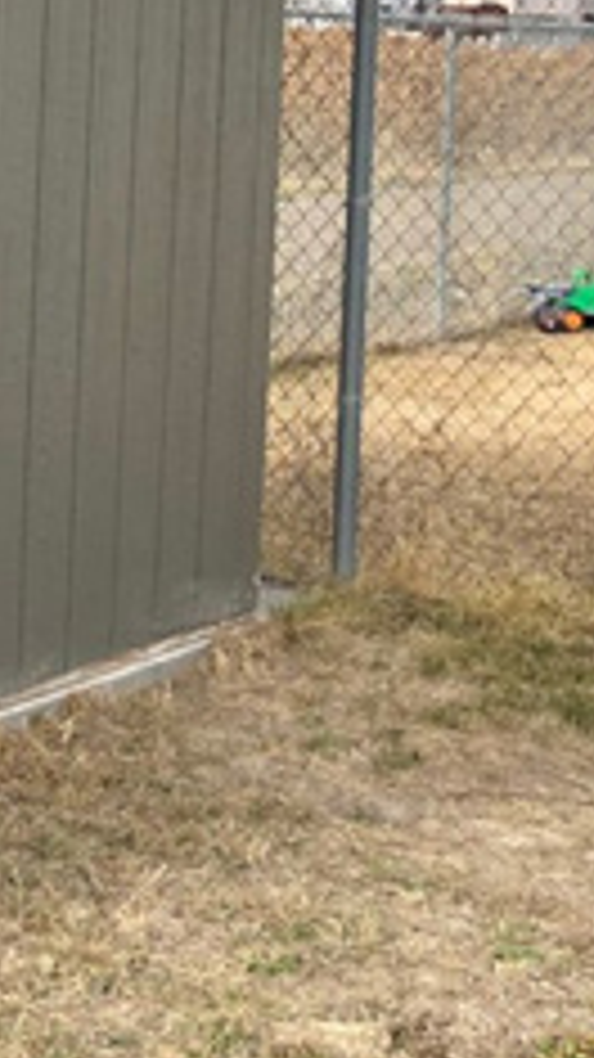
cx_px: -594
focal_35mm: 83
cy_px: 153
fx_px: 2327
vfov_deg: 25.0
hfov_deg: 12.7
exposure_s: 1/796
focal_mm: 4
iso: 20
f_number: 1.8
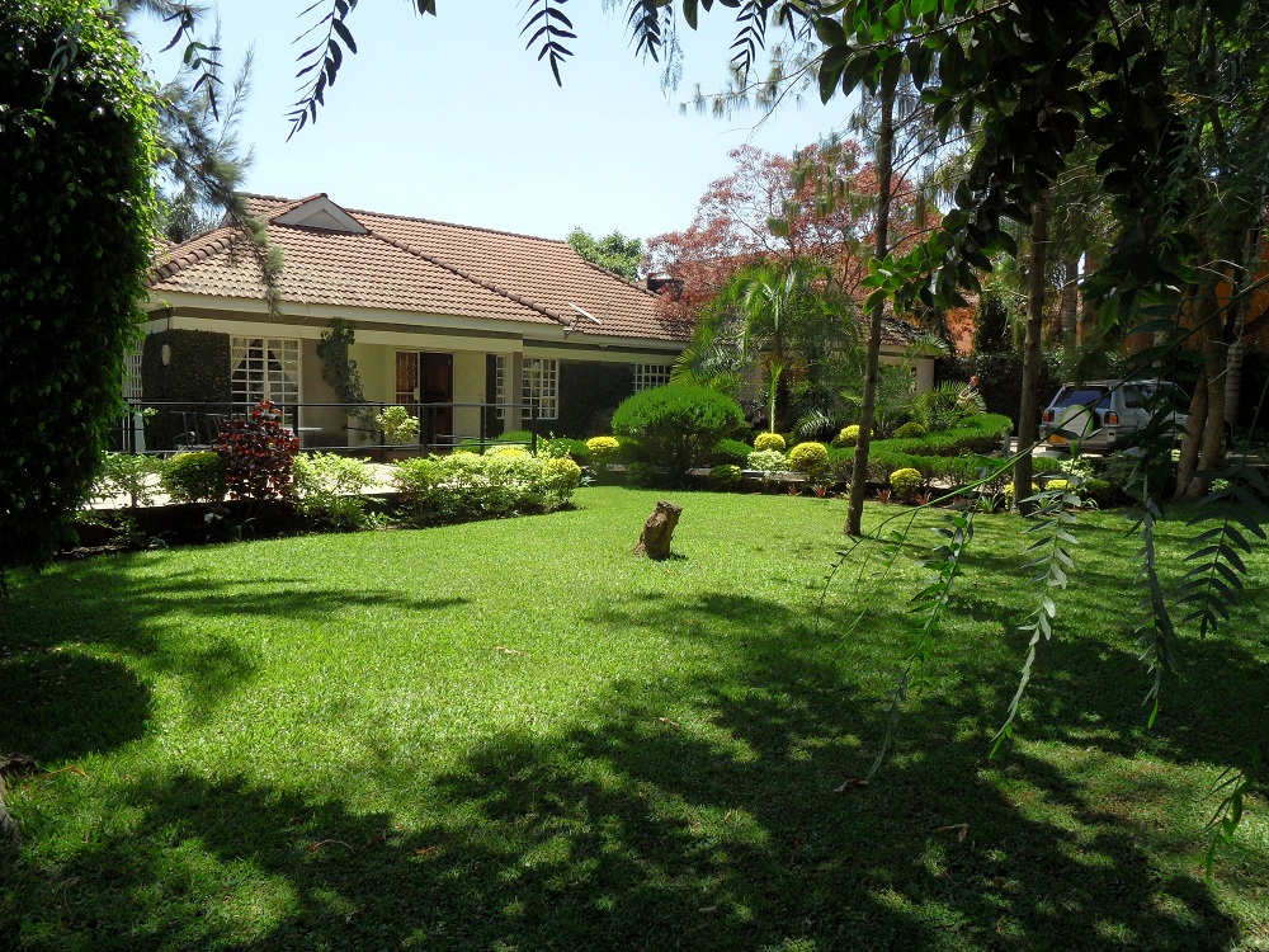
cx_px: 634
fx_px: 880
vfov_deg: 56.8
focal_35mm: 24
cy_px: 476
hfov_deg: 71.6
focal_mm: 3.9
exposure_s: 1/250
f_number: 4.6
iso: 80
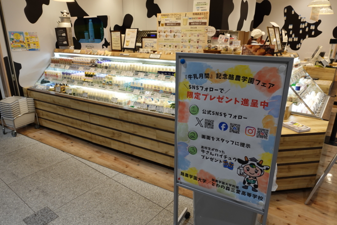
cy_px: 112
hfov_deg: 73.8
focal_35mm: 24
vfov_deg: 53.1
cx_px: 168
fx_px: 225
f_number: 2.8
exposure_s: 1/60
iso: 125
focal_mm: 9.44
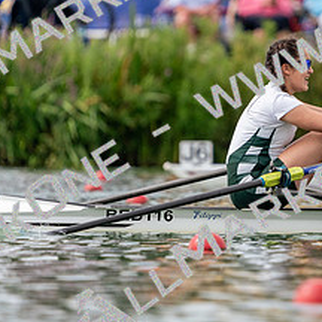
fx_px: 12008
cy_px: 123
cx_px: 379
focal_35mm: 1141
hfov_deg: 1.5
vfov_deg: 1.5
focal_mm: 500
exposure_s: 1/1600
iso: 400
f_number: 6.3
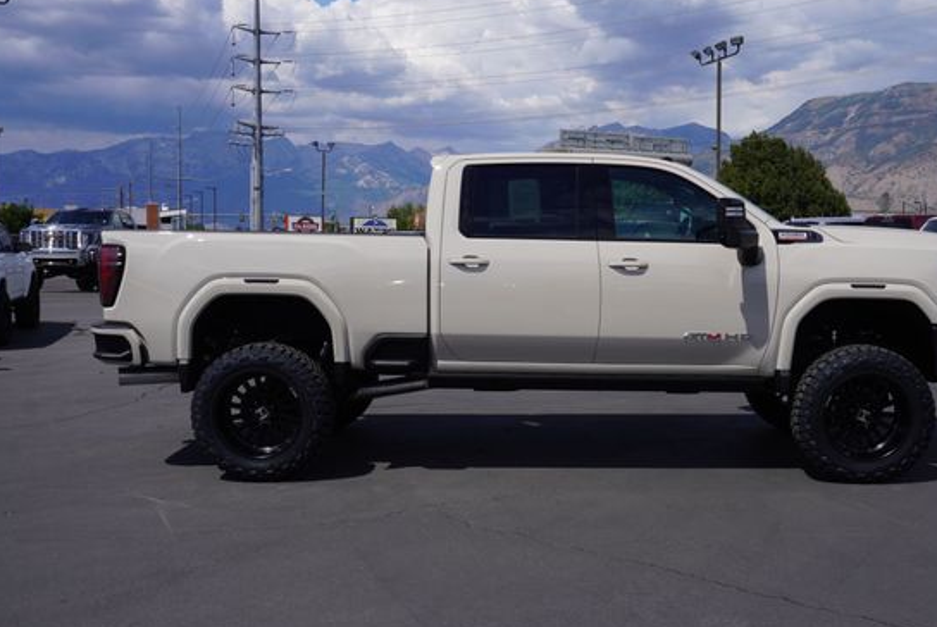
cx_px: 543
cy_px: 329
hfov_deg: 47.6
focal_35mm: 41
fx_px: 1058
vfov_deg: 33.0
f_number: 10
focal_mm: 23
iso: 100
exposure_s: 1/320
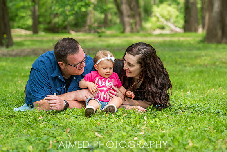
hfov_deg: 23.2
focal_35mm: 88
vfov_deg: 15.6
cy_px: 78
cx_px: 117
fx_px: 552
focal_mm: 85
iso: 320
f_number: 3.5
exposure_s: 1/1000
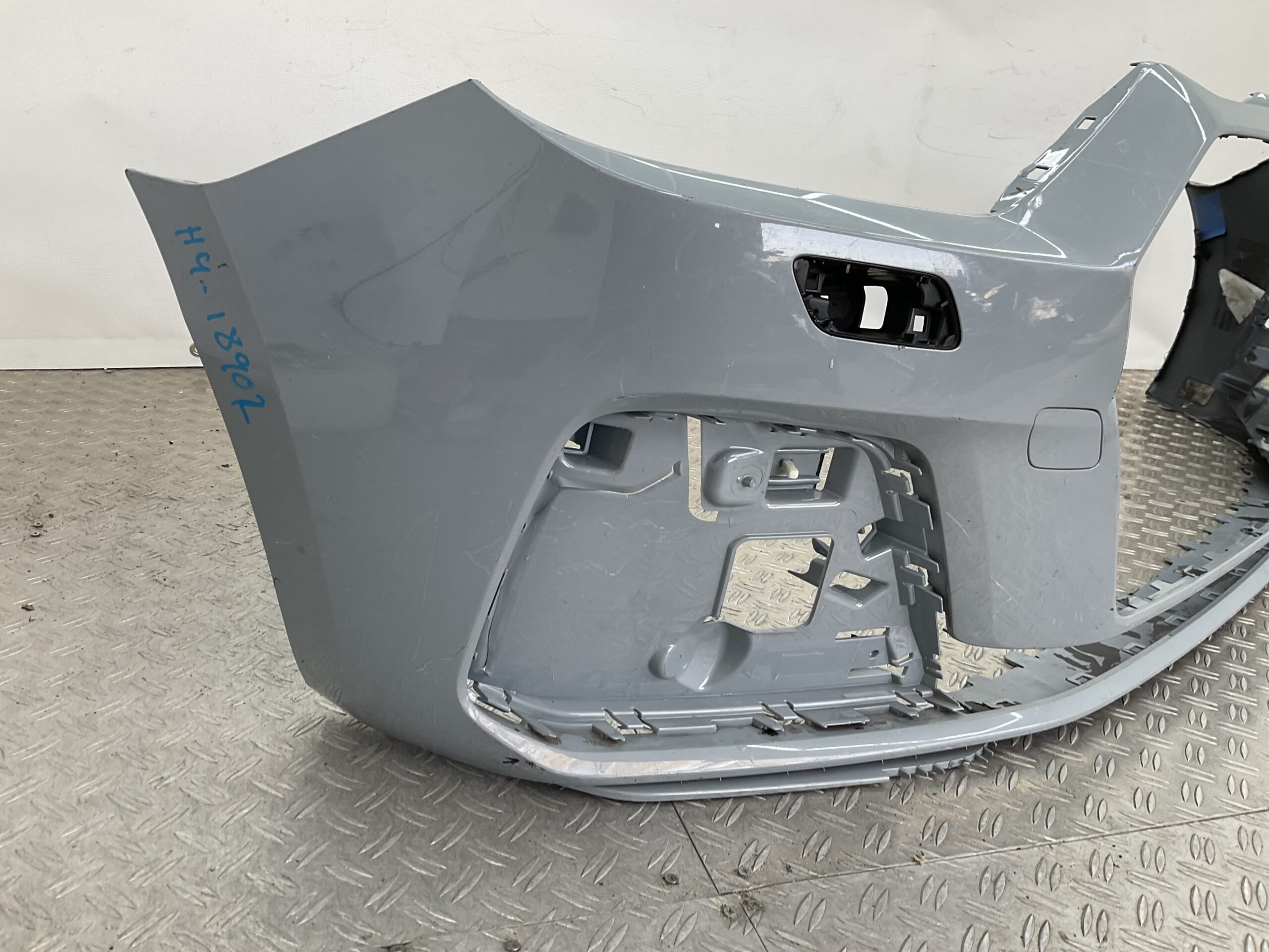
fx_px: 1063
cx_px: 634
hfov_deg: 61.7
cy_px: 476
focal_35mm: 29
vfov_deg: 48.2
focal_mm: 3
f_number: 1.8
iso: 16
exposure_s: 1/100
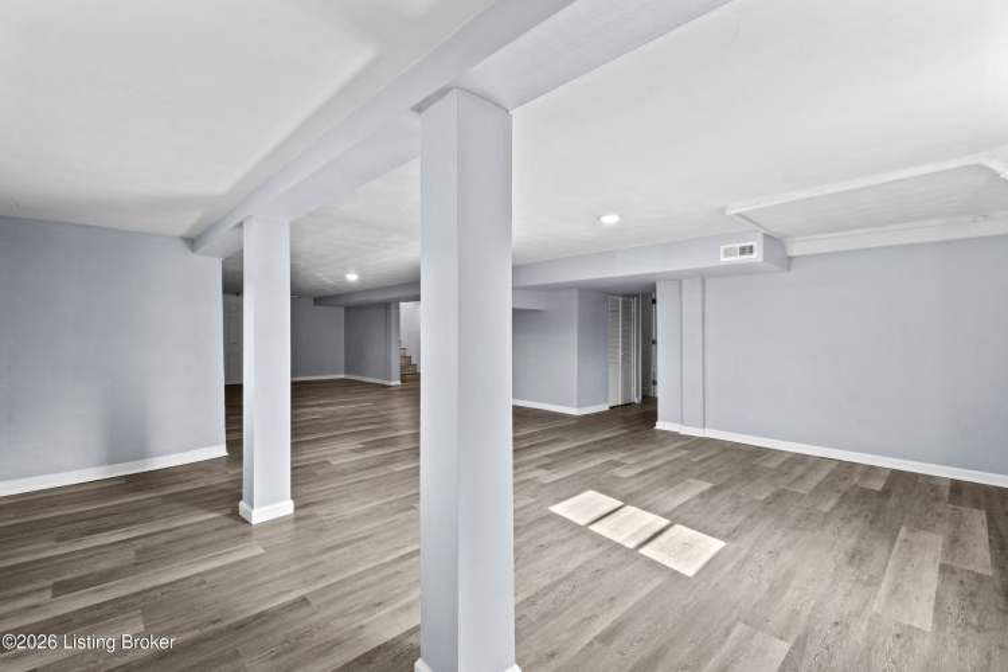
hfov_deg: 100.4
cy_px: 336
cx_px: 504
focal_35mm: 15
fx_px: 420
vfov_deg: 77.3
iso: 400
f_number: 11
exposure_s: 1/4
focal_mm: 10
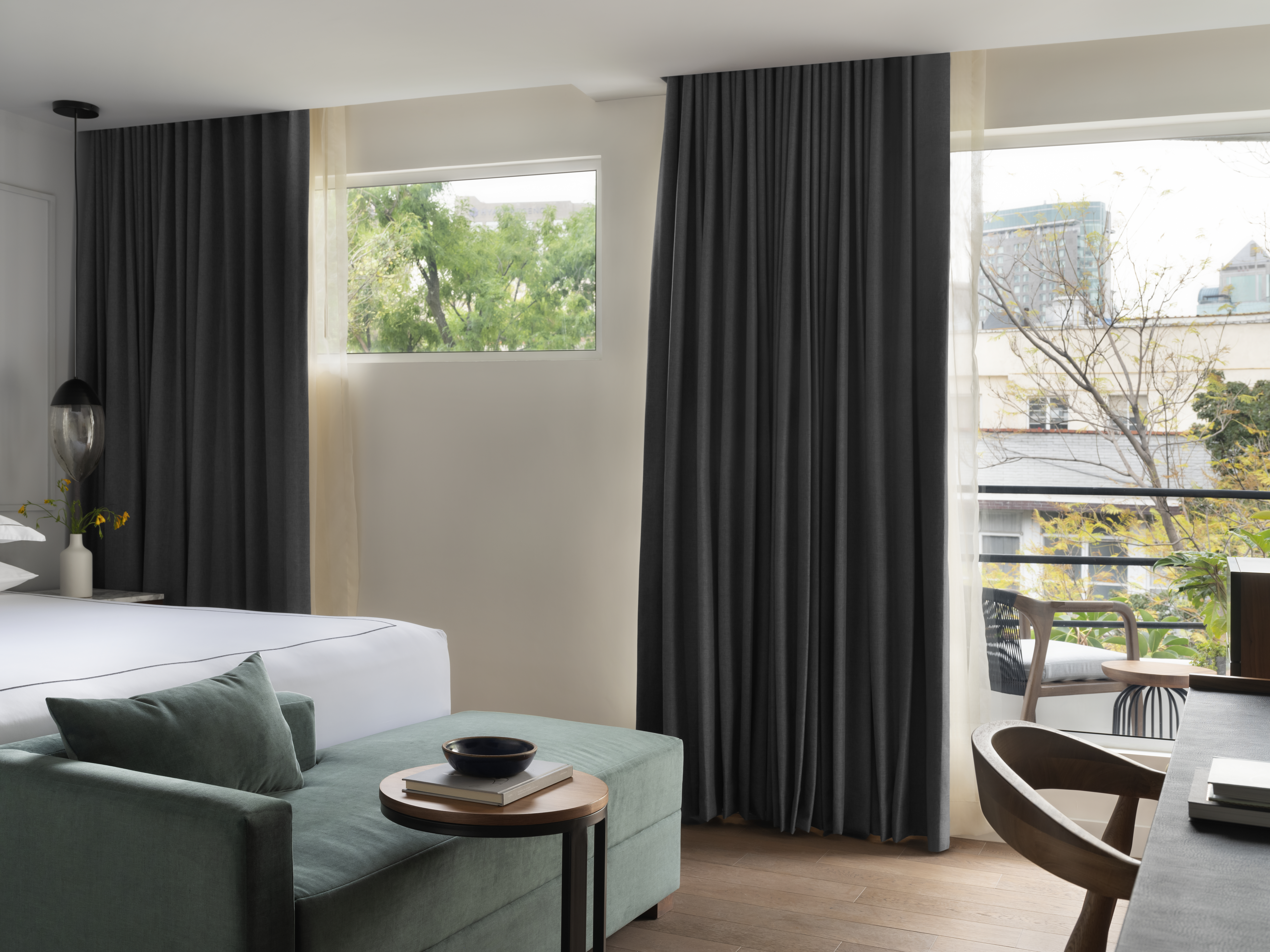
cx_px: 635
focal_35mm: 36
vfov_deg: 39.7
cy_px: 476
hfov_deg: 51.4
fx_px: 1321
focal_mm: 45
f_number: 11
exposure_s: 2.5
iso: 400
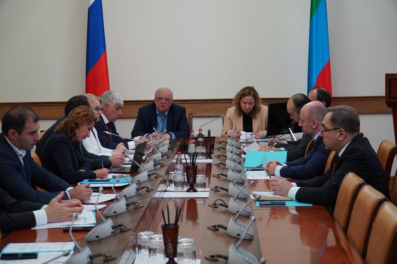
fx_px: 810
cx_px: 198
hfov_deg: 27.5
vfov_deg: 18.5
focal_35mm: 74
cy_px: 132
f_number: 4
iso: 1000
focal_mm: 49
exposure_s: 1/160
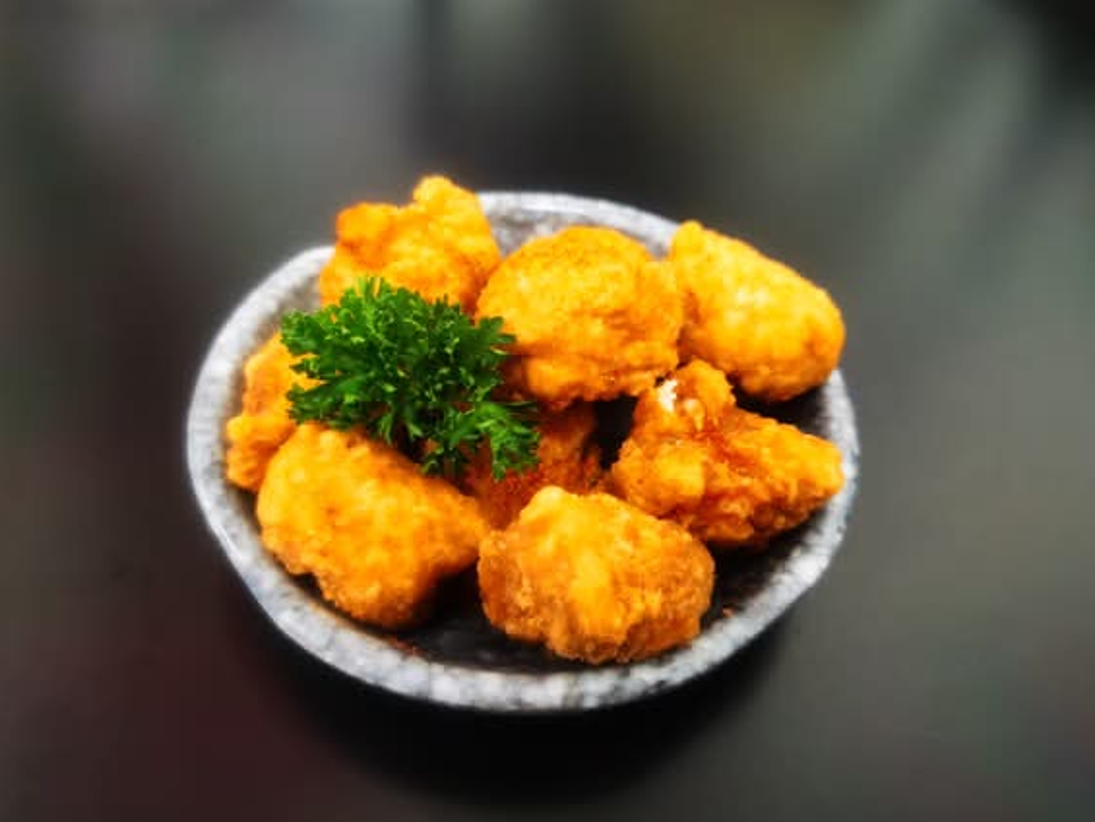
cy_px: 425
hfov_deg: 63.4
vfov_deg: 49.8
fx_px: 886
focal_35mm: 28
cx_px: 562
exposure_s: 1/50
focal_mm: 5.56
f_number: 1.6
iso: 400
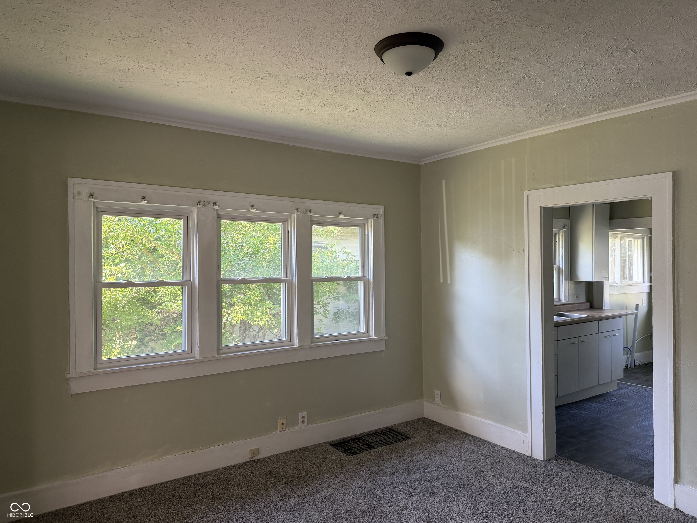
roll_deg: +0.5
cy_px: 262
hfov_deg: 71.6
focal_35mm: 24
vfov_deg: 56.8
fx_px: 483
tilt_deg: +0.3
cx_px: 348
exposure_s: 1/121
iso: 160
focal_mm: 6.76
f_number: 1.78
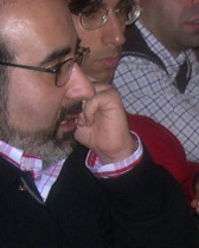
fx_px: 1333
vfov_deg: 10.6
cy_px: 256
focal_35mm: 181
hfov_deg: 8.2
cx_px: 357
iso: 100
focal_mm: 8
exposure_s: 1/60
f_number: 2.8
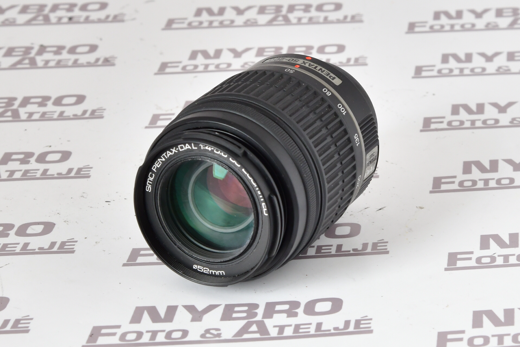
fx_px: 939
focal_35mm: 65
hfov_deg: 31.0
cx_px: 260
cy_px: 174
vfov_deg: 20.9
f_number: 10
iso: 800
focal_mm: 65
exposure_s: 1/60
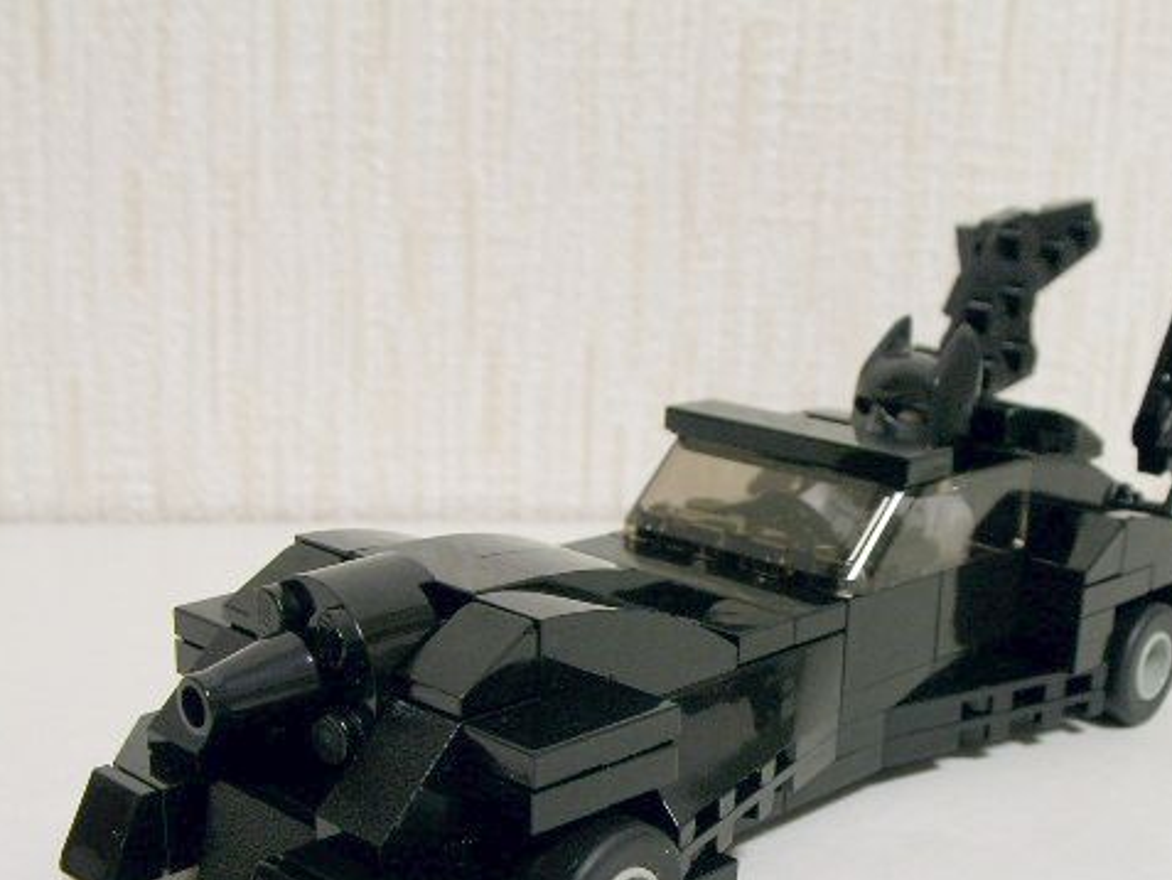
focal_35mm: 51
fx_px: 1727
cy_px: 548
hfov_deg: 37.2
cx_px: 737
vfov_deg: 28.5
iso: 100
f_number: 3.5
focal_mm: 5.8
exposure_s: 1/11.1
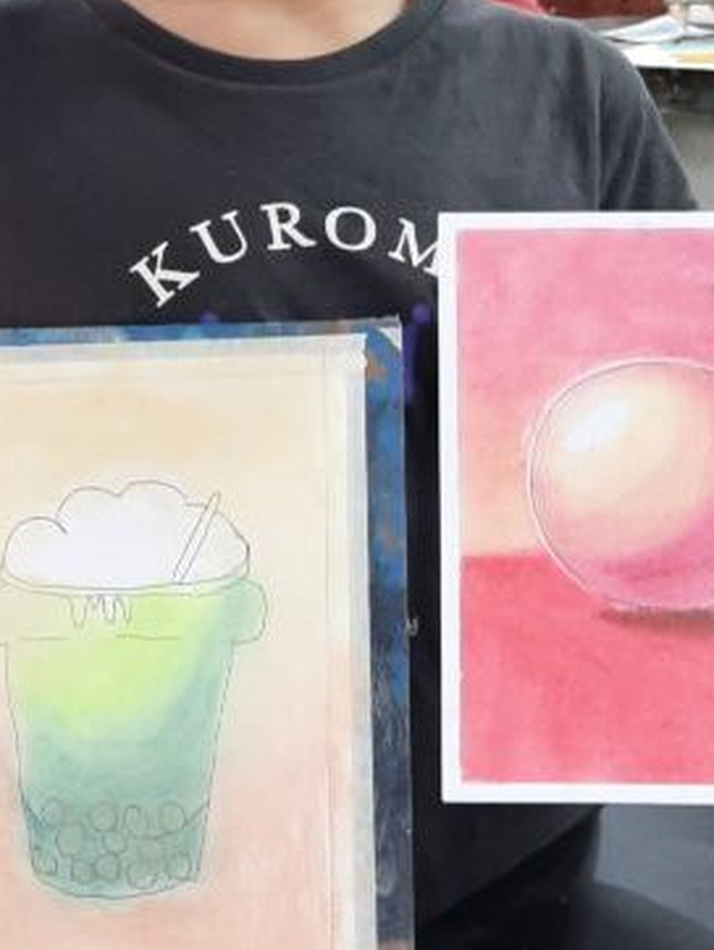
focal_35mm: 69
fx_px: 1895
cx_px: 302
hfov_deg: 21.3
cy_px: 210
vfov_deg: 27.7
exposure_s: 1/50
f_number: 2
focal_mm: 4.6
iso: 160
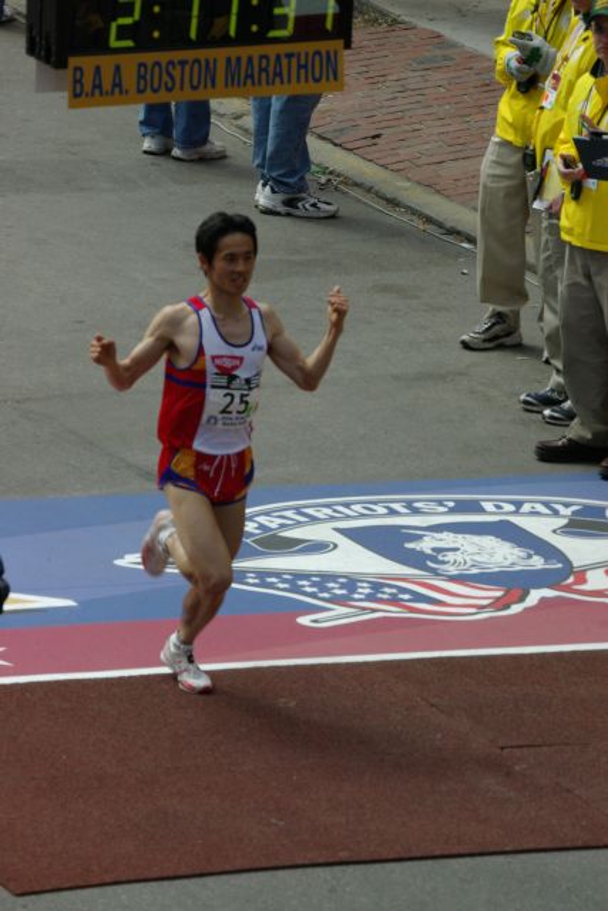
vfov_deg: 6.0
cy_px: 456
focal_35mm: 345
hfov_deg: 4.0
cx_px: 304
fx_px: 8735
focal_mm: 230
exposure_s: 1/400
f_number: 10
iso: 400
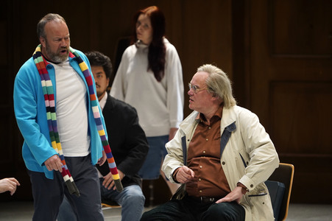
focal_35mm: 496
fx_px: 4571
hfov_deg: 4.2
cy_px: 110
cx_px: 166
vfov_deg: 2.8
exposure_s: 1/200
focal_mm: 496
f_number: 6.3
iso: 3200
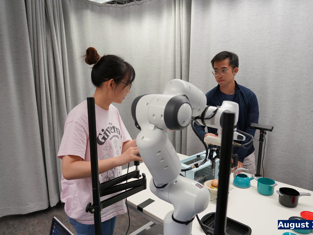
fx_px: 235
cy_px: 117
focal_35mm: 26
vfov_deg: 53.1
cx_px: 168
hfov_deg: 67.2
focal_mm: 24
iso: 800
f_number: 4
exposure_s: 1/160
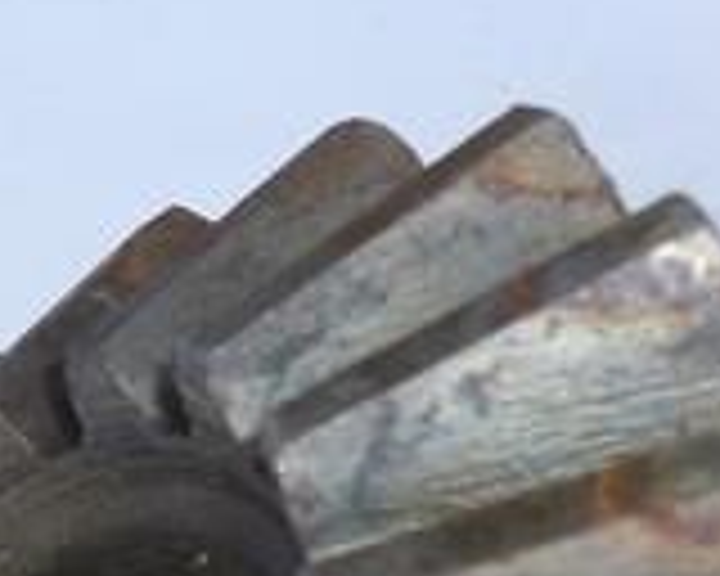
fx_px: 2919
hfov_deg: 13.7
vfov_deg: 10.3
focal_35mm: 137
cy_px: 1174
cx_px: -117
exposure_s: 1/60
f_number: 3.3
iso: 100
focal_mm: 5
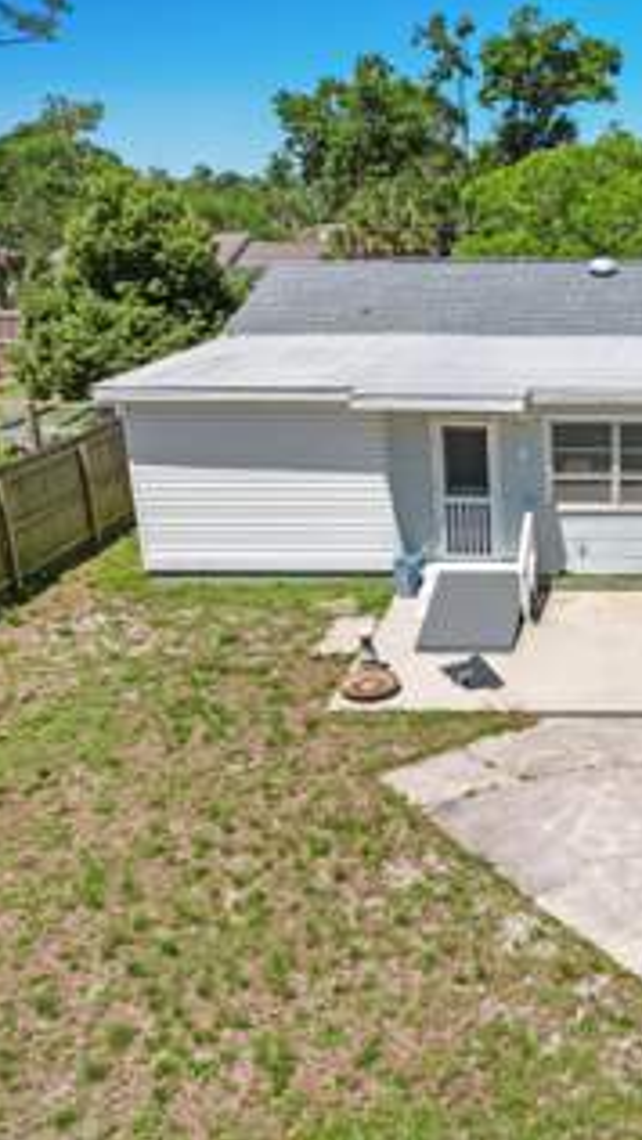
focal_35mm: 35
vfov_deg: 56.6
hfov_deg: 31.1
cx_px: 653
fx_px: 1058
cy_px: 570
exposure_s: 1/1500
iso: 100
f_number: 2.8
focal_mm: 8.38
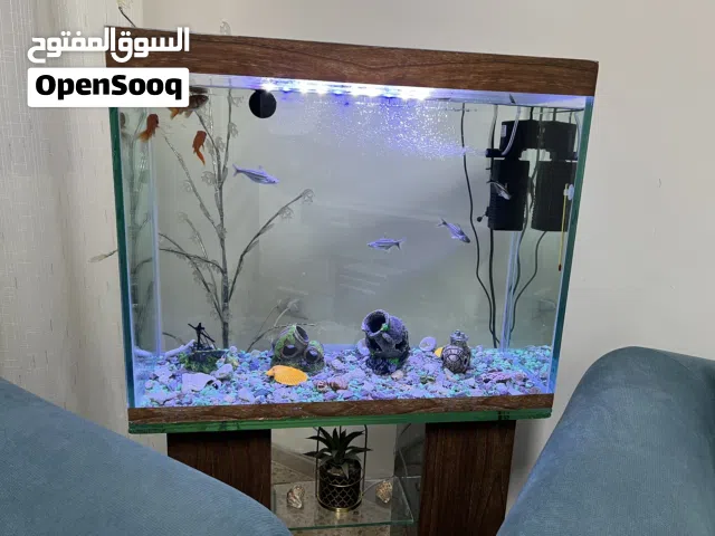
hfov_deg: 67.3
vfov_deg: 53.1
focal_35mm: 26
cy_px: 268
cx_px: 358
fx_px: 537
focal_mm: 5.7
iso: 125
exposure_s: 1/50
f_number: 1.5
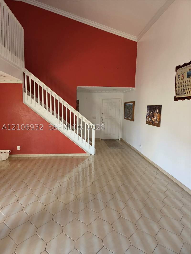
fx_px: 169
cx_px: 96
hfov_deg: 58.9
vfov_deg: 73.9
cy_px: 127
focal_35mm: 23
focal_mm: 5.4
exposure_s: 1/120
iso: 640
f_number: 1.8
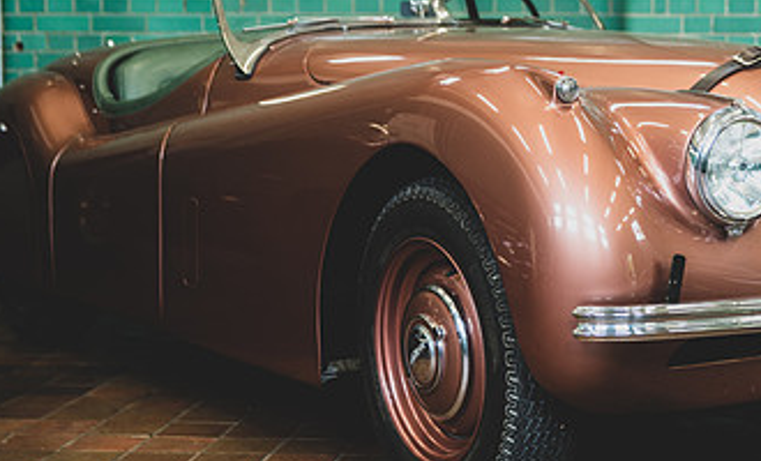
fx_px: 2015
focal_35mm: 98
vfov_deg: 13.0
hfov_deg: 21.2
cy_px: 136
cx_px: 596
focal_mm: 52
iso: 100
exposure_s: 1/8
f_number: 2.8
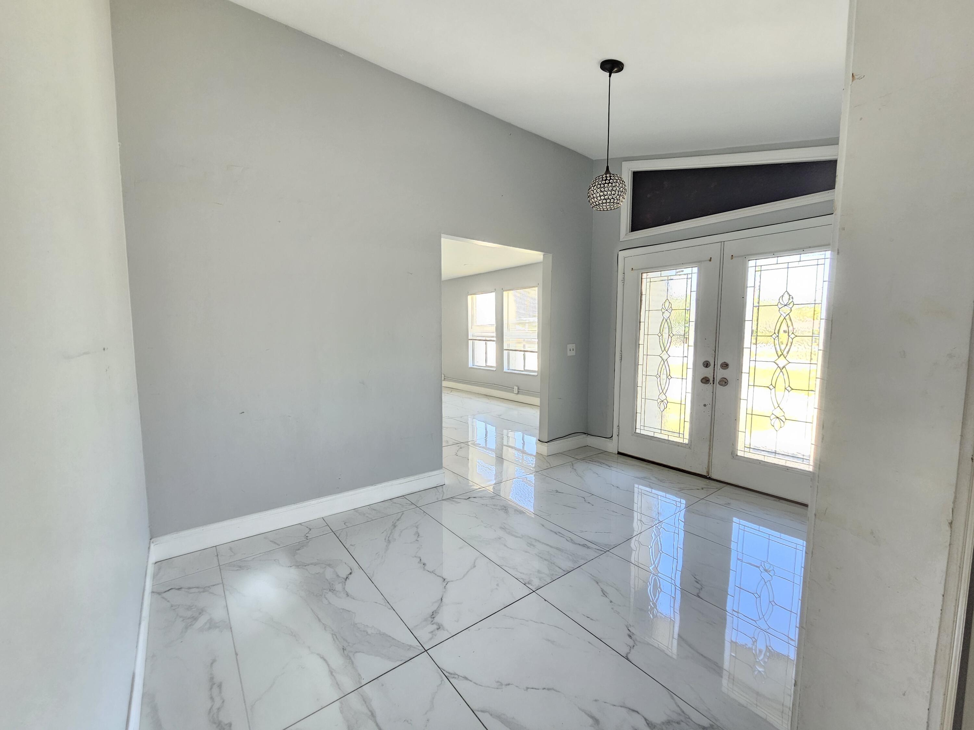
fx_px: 366
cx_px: 487
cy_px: 365
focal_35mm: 13
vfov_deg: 89.9
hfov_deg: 106.2
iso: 125
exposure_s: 1/60
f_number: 2.2
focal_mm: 2.2
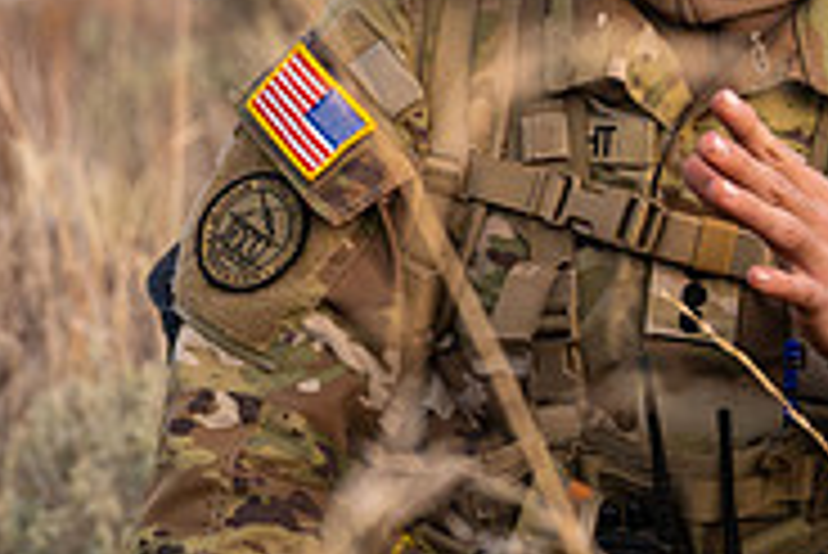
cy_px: 42
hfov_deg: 11.0
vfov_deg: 7.5
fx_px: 4235
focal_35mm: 184
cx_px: -83
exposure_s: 1/125
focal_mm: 50
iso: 5000
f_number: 2.8
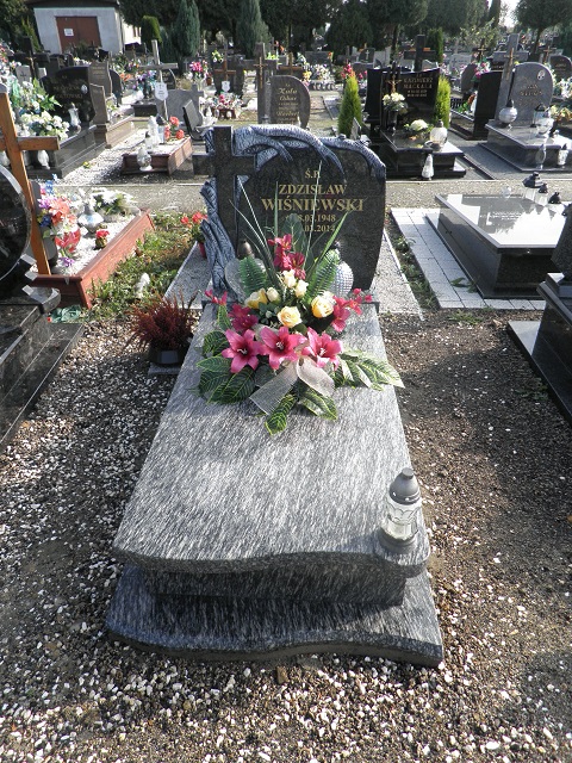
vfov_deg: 71.6
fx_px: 529
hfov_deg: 56.8
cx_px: 286
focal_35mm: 24
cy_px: 382
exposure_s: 1/320
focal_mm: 4.3
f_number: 3.3
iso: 64
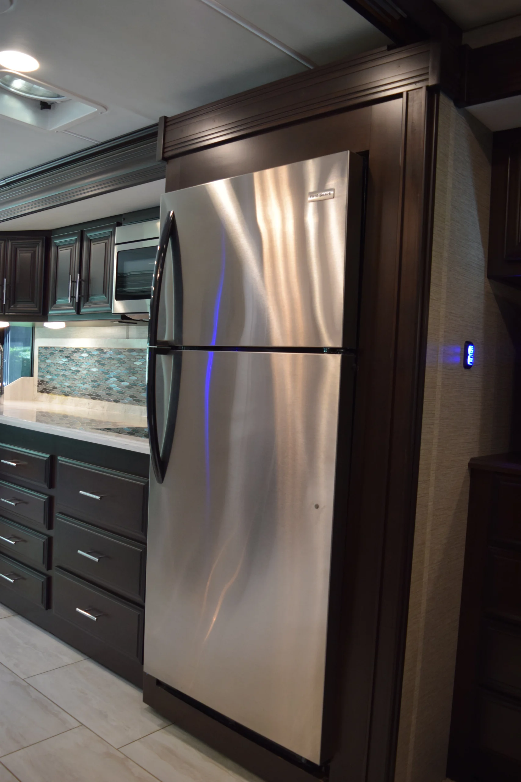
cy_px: 391
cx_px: 260
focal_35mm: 30
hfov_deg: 43.6
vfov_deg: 61.9
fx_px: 651
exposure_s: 1/60
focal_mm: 20
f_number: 4
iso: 800
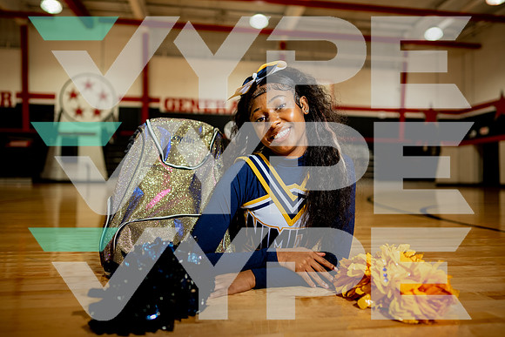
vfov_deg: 53.2
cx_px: 252
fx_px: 337
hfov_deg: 73.7
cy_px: 168
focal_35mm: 24
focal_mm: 24
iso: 125
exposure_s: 1/200
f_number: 1.4
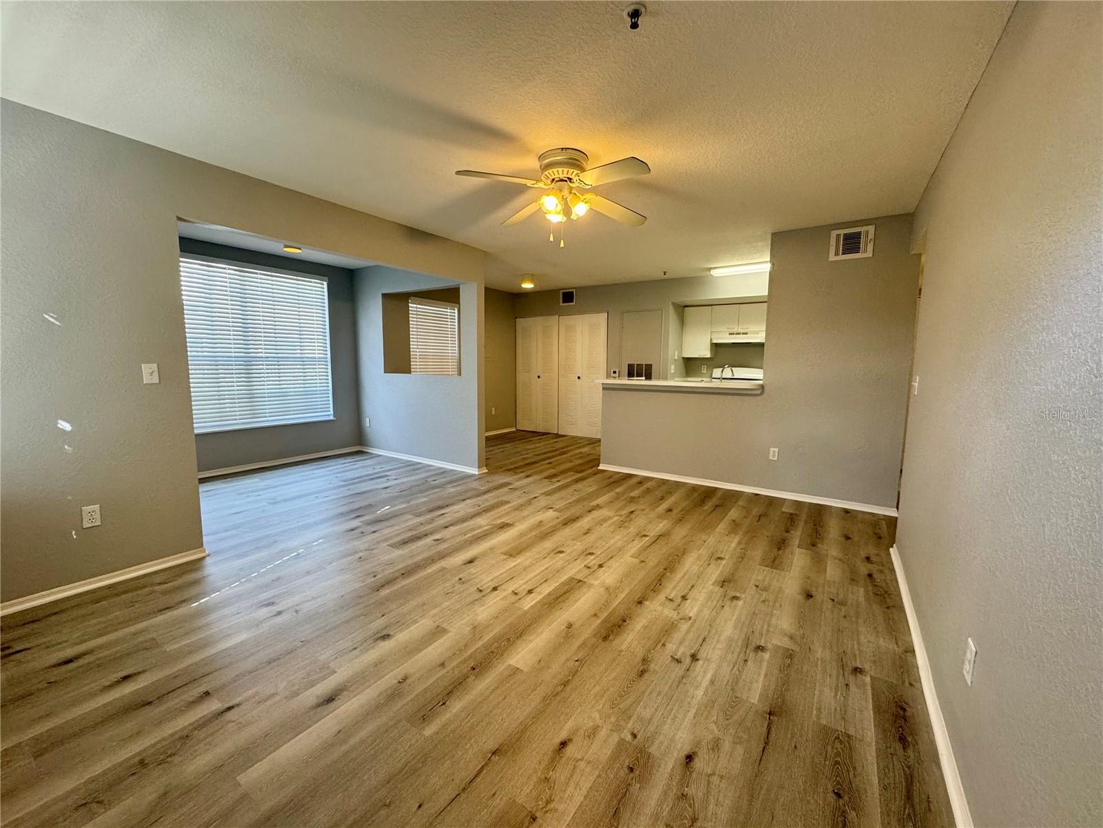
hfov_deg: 102.1
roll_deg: -0.4
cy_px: 414
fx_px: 446
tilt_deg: -7.0
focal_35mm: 14
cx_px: 552
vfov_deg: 85.7
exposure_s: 1/120
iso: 200
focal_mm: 2.22
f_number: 2.2
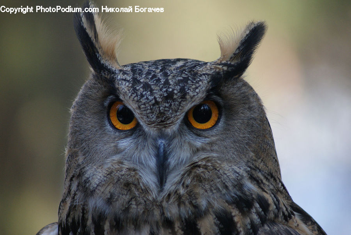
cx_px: 176
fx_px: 3660
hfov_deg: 5.5
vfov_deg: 3.7
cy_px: 118
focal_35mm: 375
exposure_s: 1/200
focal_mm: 250
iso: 400
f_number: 5.6
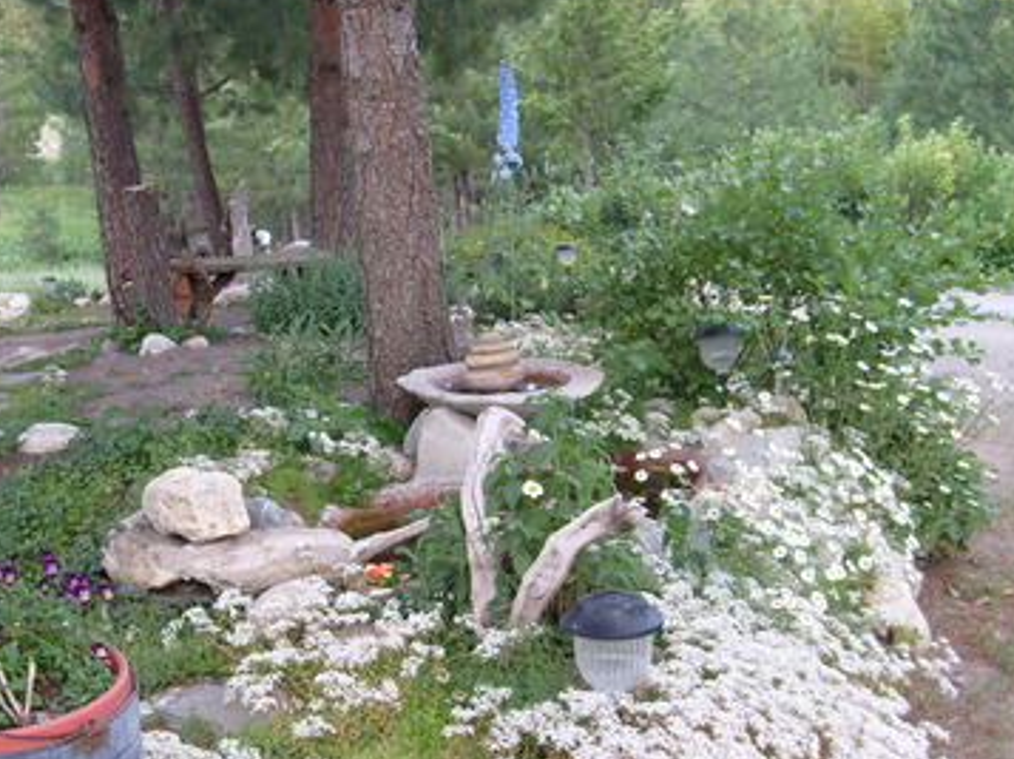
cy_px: 539
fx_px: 1551
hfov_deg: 35.9
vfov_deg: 27.2
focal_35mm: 53
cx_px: 358
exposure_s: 1/45
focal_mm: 5.8
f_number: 2.8
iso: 100
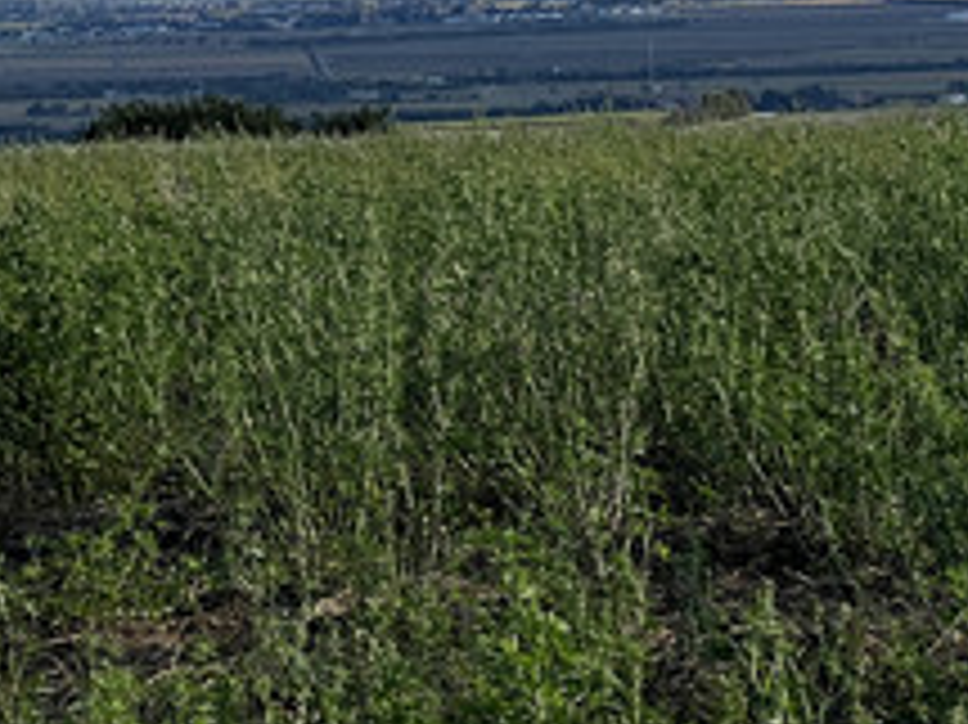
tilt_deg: -0.1
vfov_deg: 6.4
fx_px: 6400
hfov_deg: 8.6
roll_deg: +2.1
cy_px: -157
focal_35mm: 229
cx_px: 927
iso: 32
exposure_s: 1/995
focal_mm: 9
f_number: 2.8
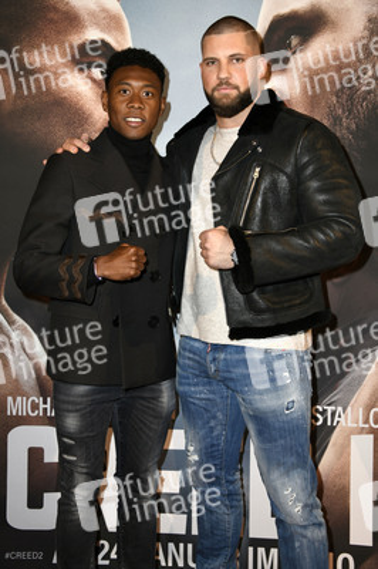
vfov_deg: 39.6
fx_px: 789
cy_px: 284
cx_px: 189
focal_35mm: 50
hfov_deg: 26.9
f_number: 6.3
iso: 500
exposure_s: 1/125
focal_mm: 50
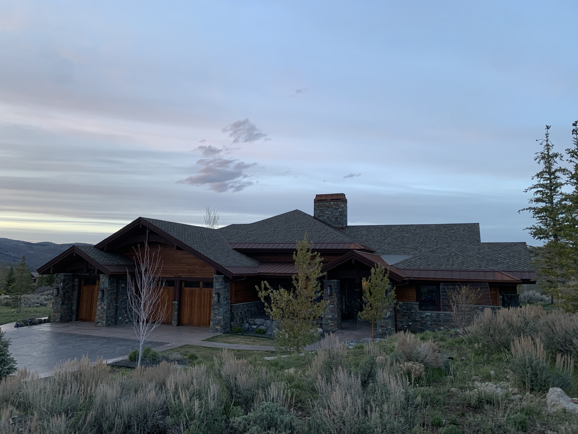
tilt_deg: +7.8
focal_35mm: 26
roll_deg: -3.7
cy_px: 217
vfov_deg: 53.1
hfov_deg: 67.3
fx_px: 434
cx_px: 289
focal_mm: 4.25
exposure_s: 1/121
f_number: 1.8
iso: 80
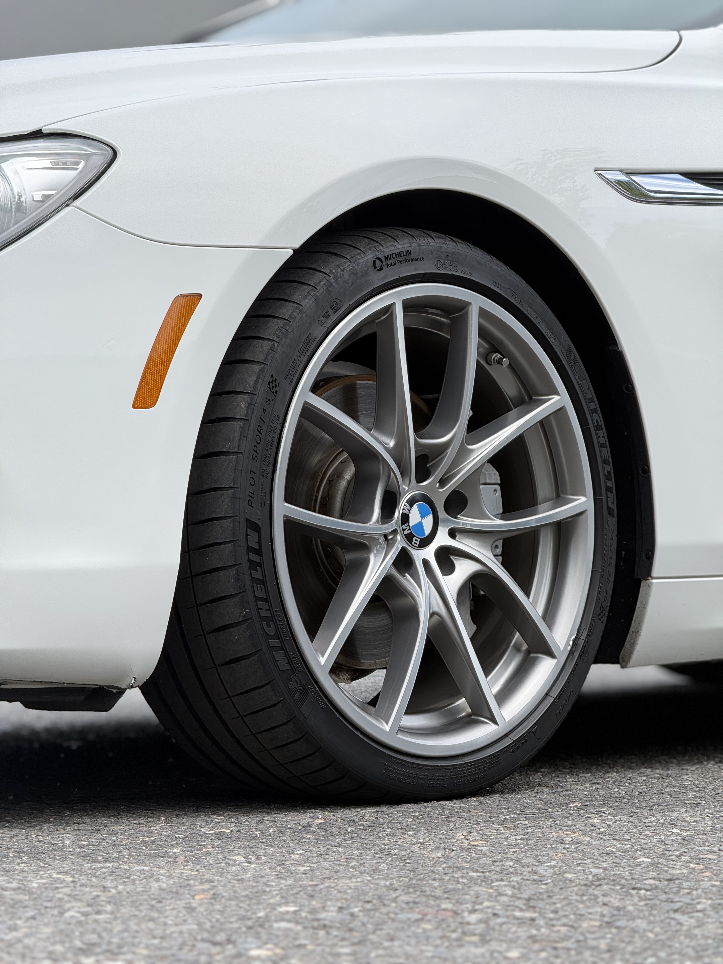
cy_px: 482
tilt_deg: +1.5
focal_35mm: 120
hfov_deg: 12.3
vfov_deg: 16.4
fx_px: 3342
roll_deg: +0.1
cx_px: 362
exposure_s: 1/456
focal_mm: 15.66
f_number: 2.8
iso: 64
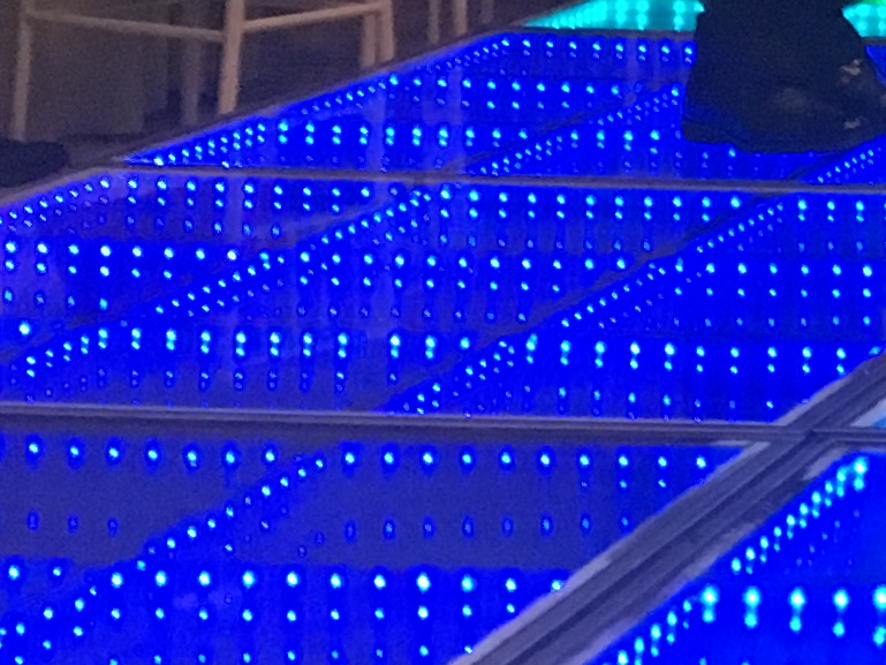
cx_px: 2157
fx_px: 3891
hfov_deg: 10.9
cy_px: -405
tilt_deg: -0.7
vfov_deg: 9.4
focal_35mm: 152
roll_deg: -1.4
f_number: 2.2
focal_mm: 4.15
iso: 160
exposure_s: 1/30
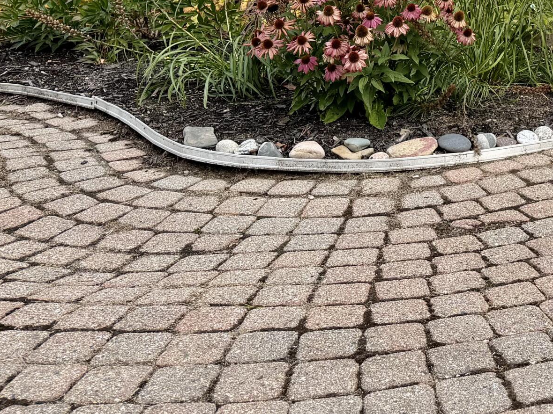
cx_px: 626
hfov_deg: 28.4
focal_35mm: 61
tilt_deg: -0.1
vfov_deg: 21.9
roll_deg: -0.5
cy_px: -105
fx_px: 974
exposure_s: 1/1689
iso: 80
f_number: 1.78
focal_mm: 6.76
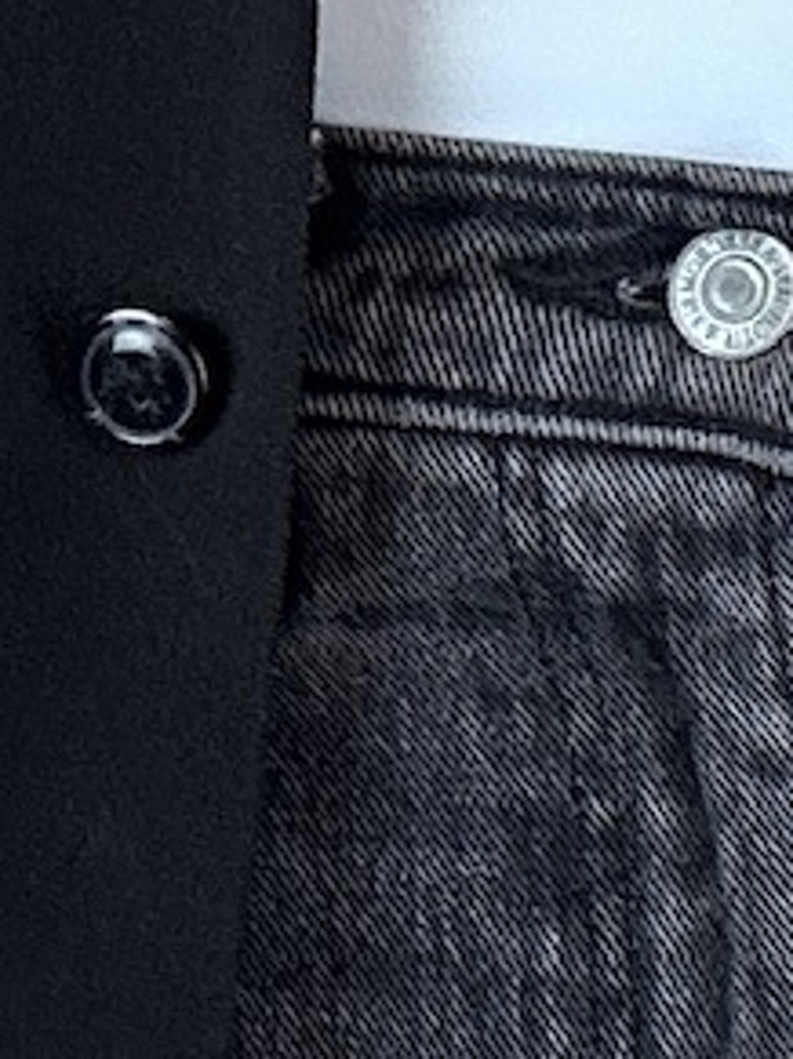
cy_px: 375
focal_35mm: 211
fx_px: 6450
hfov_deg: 7.0
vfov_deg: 9.4
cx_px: 295
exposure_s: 1/100
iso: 20
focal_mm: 2.69
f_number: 1.9
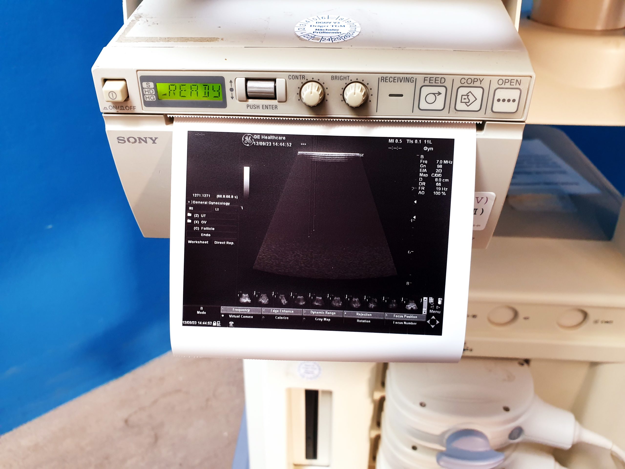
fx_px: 469
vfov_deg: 53.1
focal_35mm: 26
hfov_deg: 67.3
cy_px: 234
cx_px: 312
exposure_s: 1/33
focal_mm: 4.3
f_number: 2.4
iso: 250
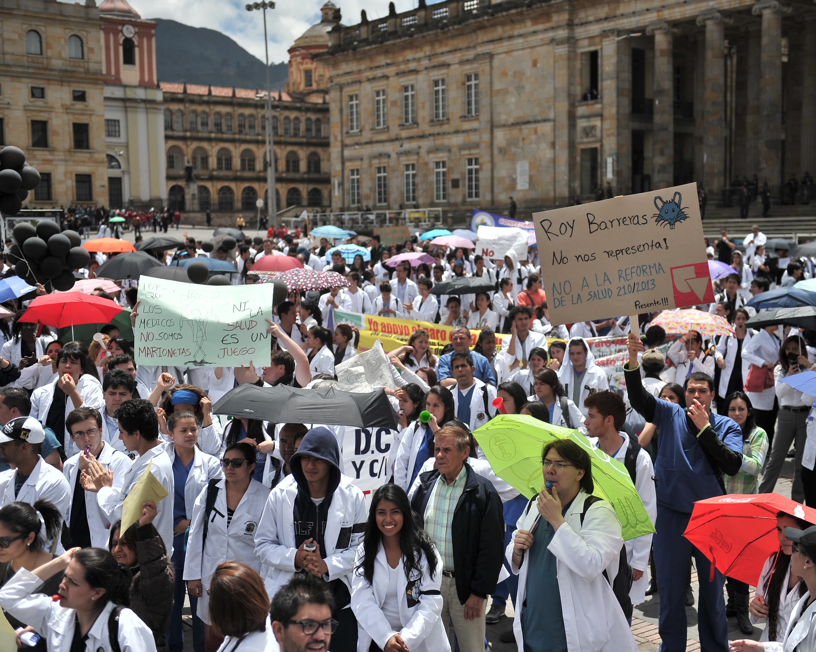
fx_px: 1207
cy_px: 324
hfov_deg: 37.3
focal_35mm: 50
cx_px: 445
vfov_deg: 30.2
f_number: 2.8
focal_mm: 44
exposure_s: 1/8000
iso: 200
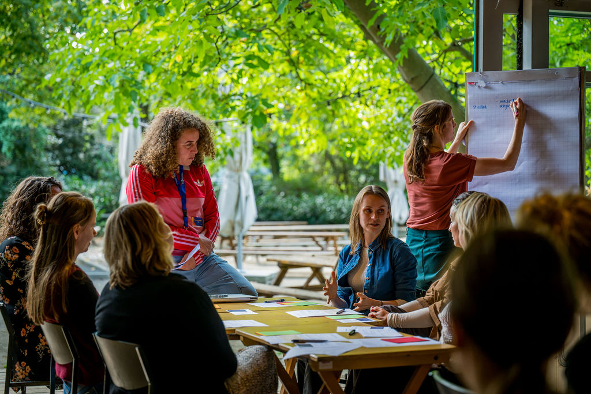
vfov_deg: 18.7
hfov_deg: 27.8
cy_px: 190
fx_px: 1194
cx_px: 287
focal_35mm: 73
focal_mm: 70
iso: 800
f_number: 2.8
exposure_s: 1/320
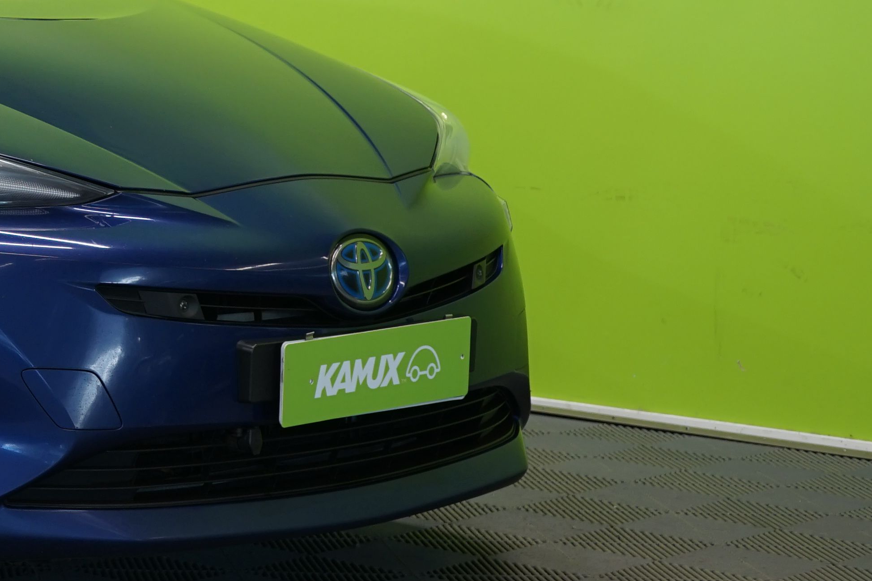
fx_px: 2834
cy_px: 93
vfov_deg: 11.7
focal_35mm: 117
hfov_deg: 16.2
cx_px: -390
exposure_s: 1/25
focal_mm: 38
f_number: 5.6
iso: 400
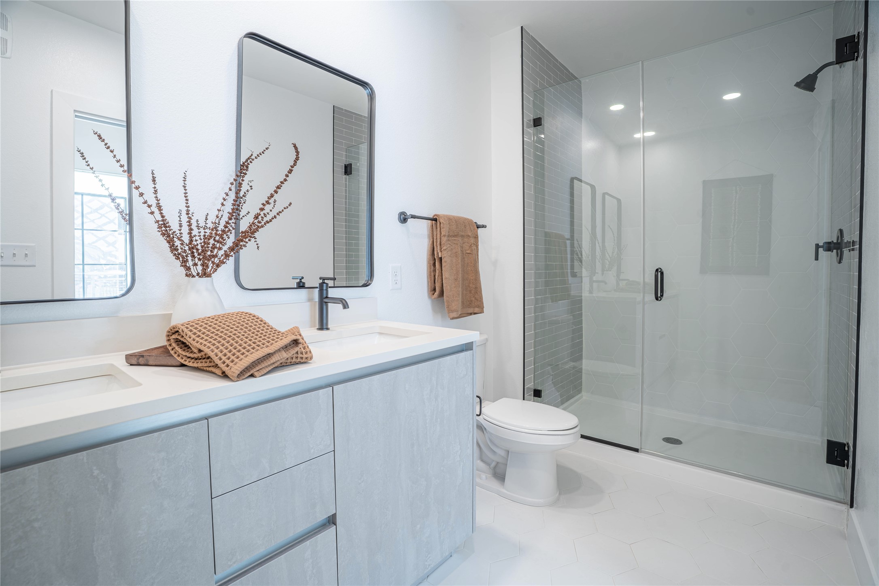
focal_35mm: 16
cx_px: 440
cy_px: 293
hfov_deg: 96.7
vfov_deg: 73.7
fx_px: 391
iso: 125
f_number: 8
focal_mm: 16
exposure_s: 1/30
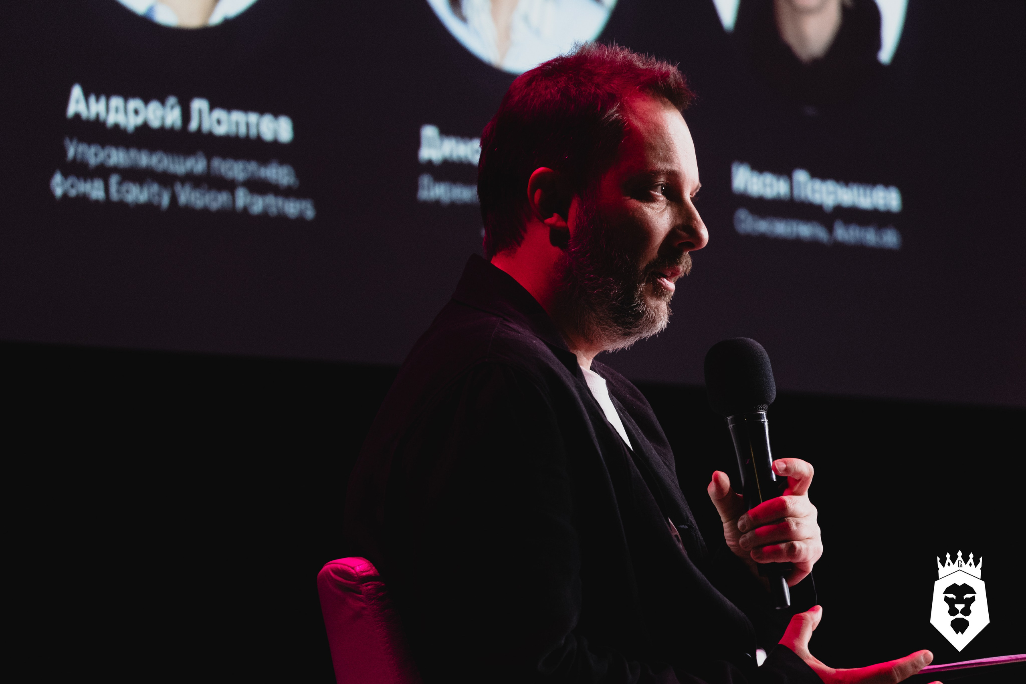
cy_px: 334
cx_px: 525
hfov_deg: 9.9
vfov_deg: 6.6
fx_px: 5907
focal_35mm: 207
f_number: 5.6
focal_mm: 135
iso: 2000
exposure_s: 1/100
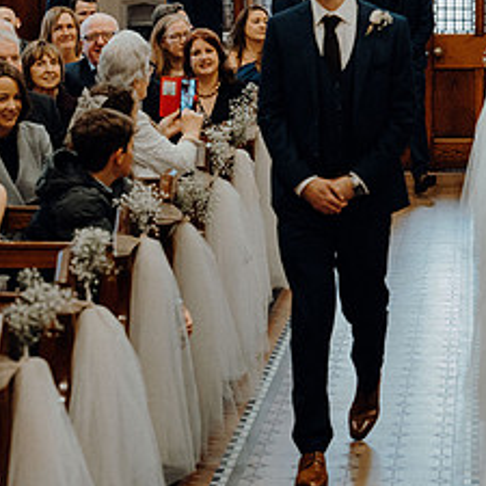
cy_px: 129
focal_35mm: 127
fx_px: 2017
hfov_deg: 13.7
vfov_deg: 13.7
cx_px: 346
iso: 3200
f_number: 3.5
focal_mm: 58
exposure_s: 1/160
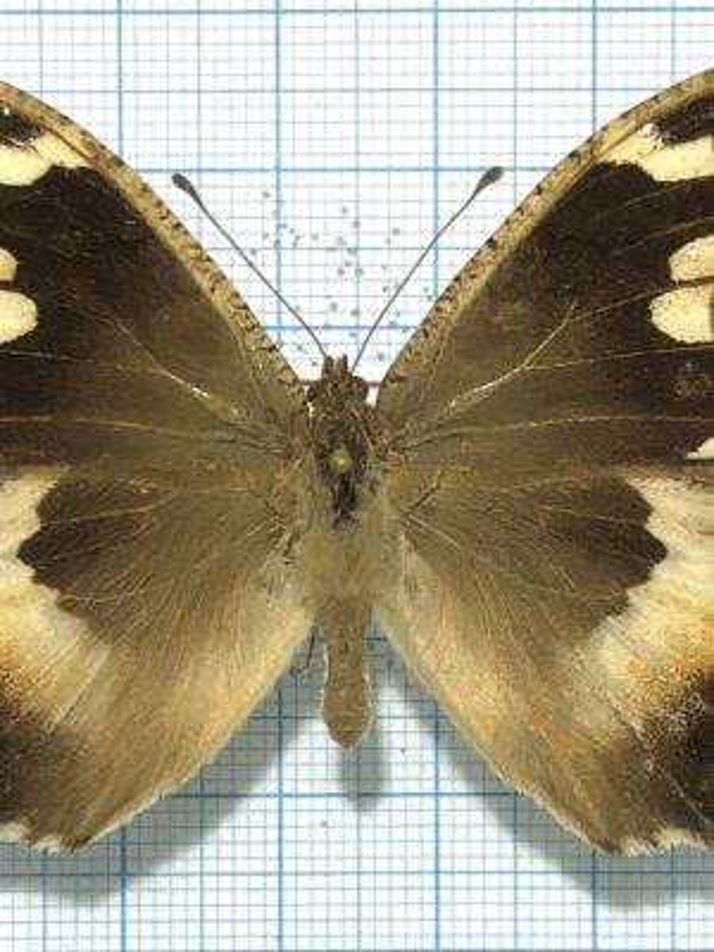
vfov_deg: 63.4
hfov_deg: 49.7
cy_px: 476
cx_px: 357
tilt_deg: -89.2
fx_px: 770
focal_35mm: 28
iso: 20
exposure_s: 1/666
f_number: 1.8
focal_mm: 3.99
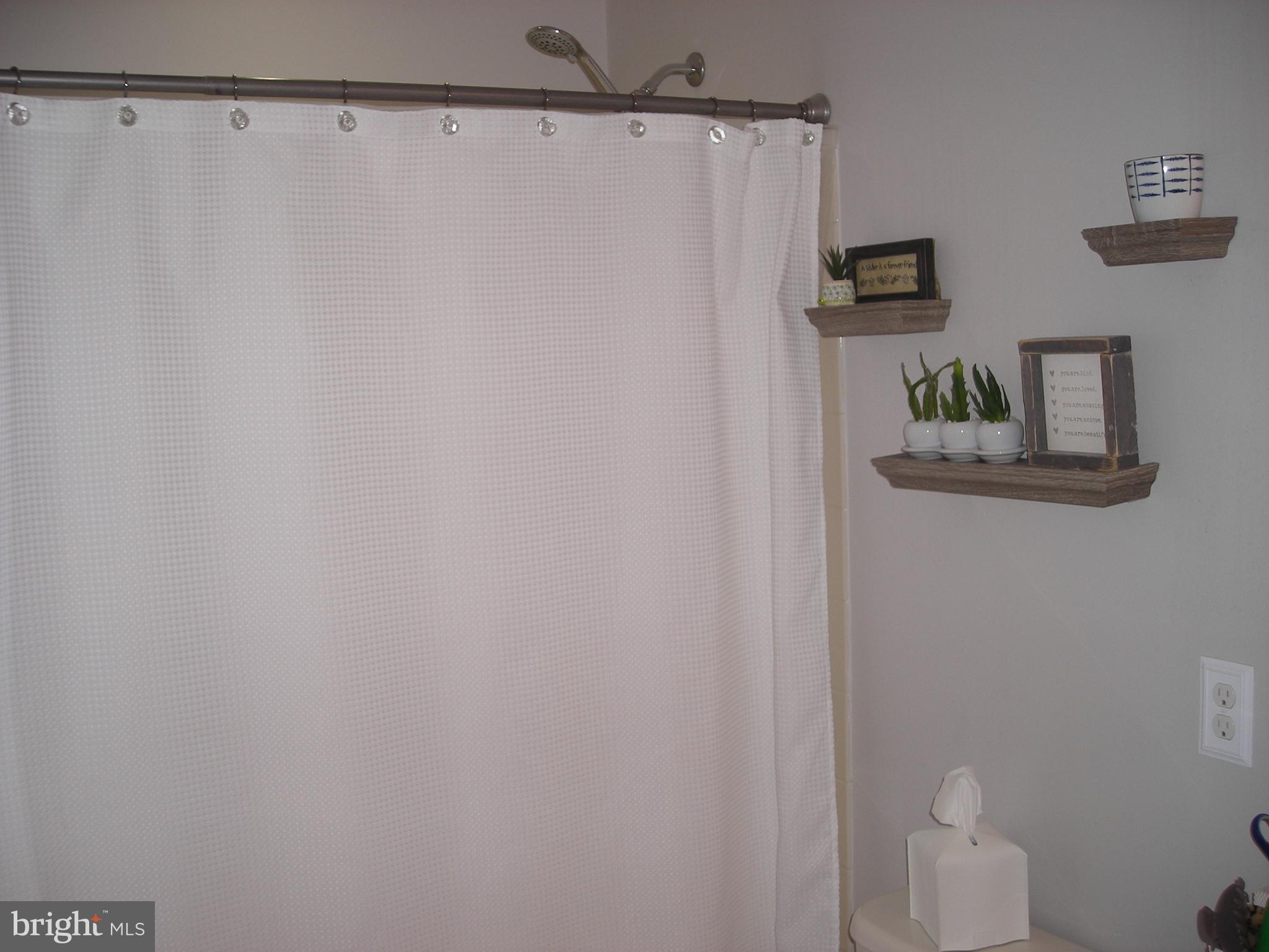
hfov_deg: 49.0
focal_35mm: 38
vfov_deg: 37.7
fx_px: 1393
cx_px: 634
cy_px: 476
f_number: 3.2
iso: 50
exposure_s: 1/60
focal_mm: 6.3
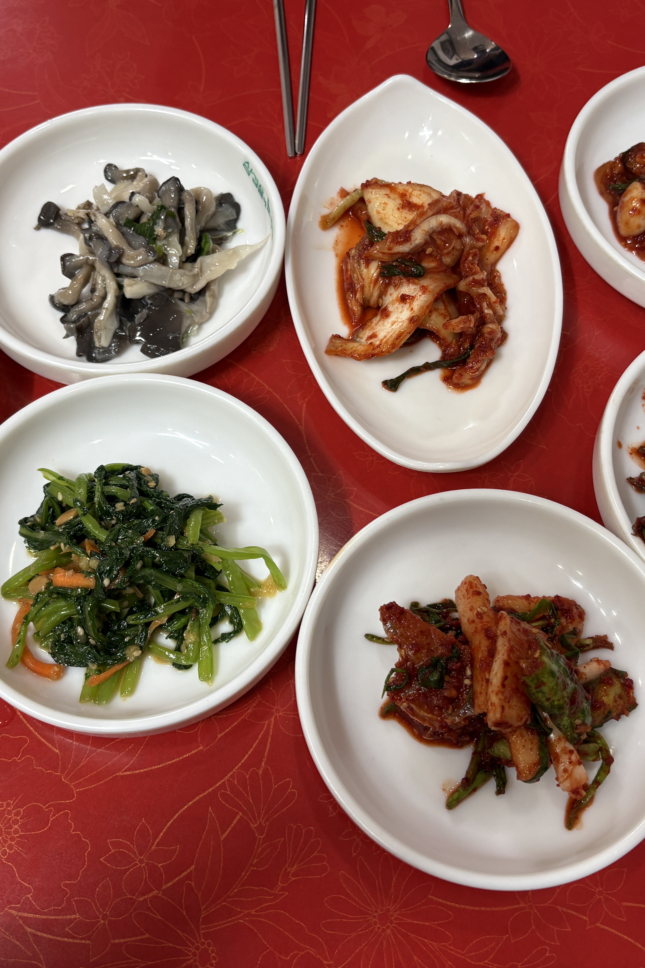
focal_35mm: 37
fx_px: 994
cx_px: 308
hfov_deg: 35.9
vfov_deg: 51.9
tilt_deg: -65.7
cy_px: 473
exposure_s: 1/120
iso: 100
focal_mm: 5.96
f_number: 1.6
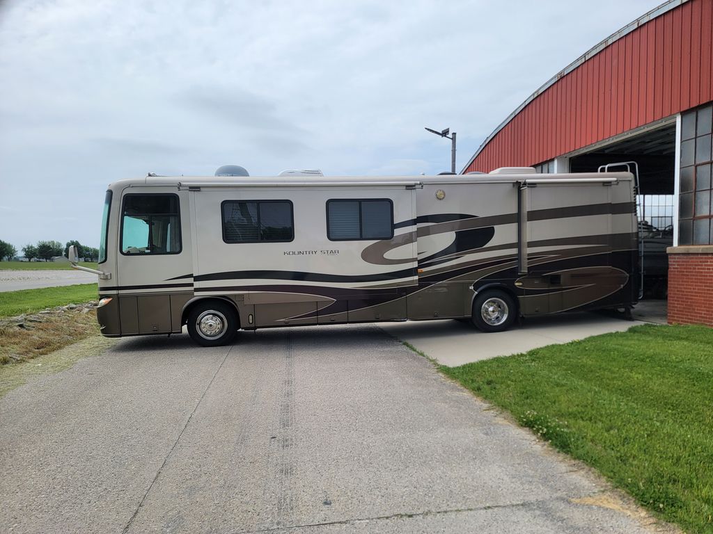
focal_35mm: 24
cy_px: 267
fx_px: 494
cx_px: 356
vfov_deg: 56.8
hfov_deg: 71.6
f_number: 1.8
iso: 16
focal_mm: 6.7
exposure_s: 1/1090
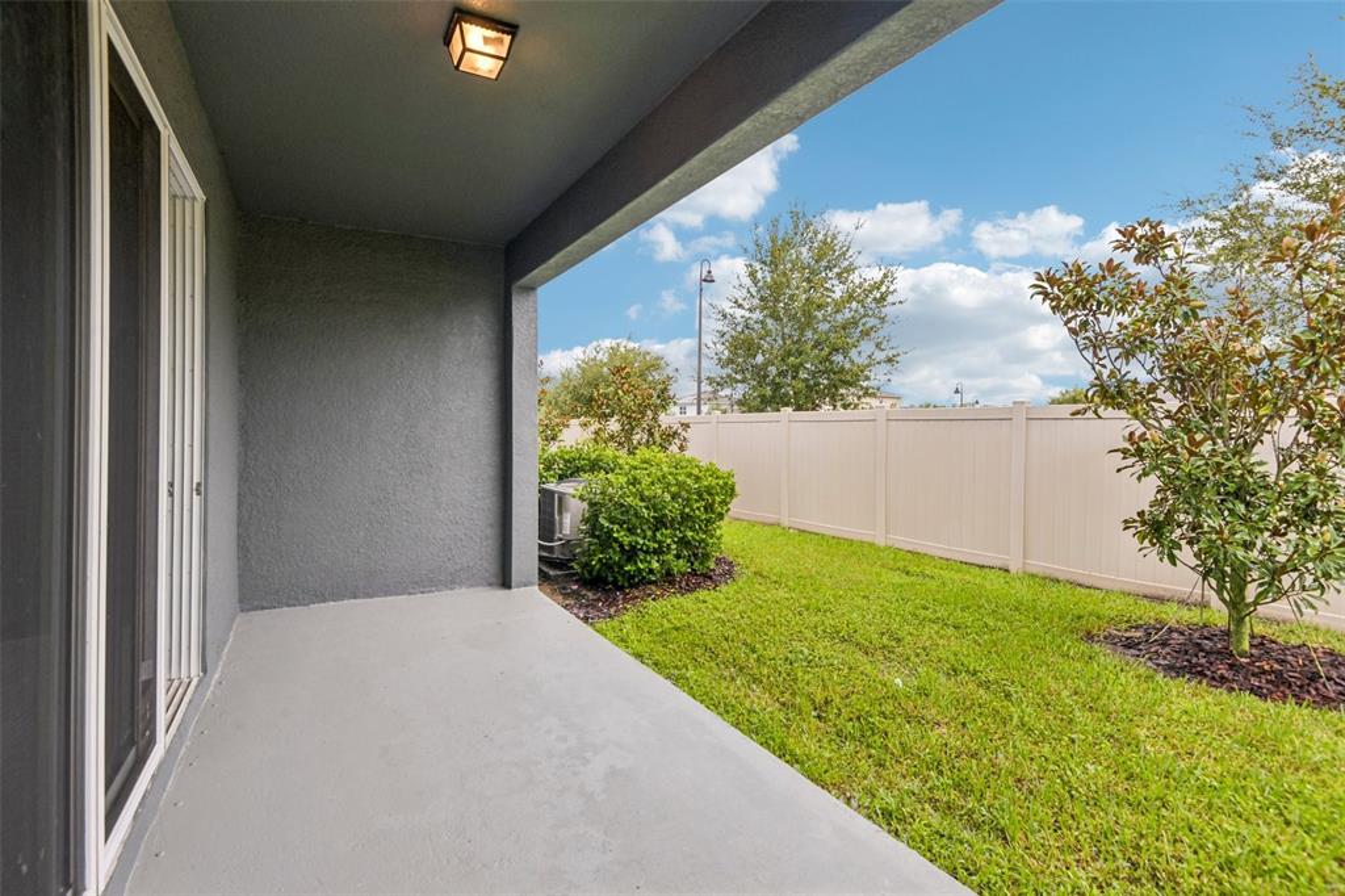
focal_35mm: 16
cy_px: 448
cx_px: 672
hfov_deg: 96.8
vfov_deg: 73.7
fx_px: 598
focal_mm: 16
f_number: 8
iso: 400
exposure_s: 1/200
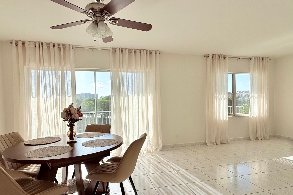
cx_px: 144
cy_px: 106
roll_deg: +1.6
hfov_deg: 81.2
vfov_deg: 59.4
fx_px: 171
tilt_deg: -1.2
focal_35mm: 21
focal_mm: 2.22
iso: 64
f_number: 2.2
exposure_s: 1/1572
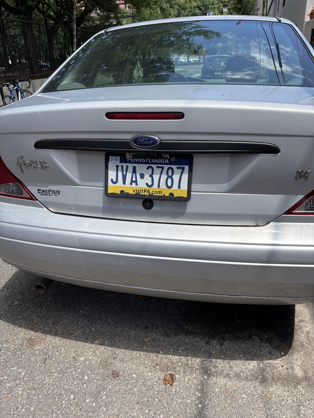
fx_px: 314
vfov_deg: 67.3
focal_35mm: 26
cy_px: 209
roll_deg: +1.6
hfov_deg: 53.1
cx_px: 157
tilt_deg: -26.2
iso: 50
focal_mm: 5.96
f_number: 1.6
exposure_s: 1/1115
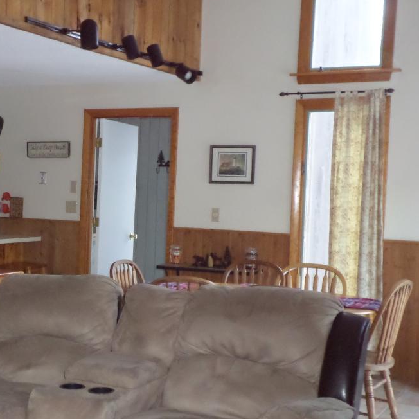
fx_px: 685
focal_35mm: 50
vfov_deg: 34.0
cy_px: 226
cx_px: 96
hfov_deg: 33.2
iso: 640
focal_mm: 6.5
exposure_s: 1/45
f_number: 3
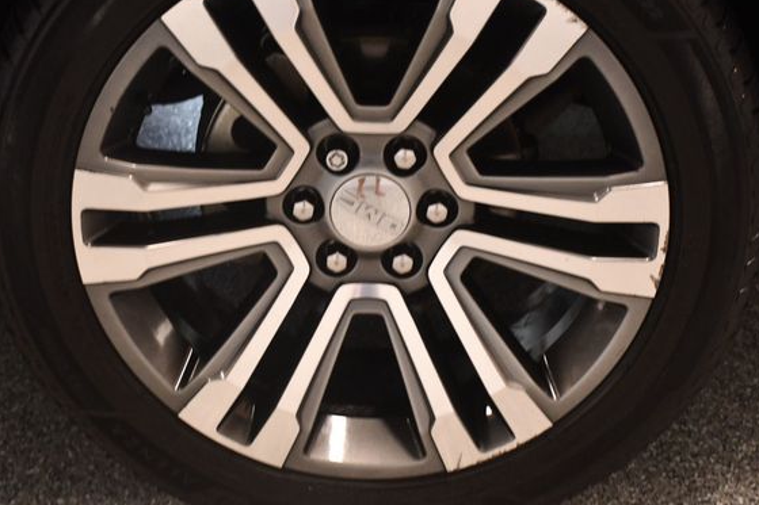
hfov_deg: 28.1
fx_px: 1517
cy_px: 230
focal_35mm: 72
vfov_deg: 18.9
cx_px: 365
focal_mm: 42
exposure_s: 1/100
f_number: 4.5
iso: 3200
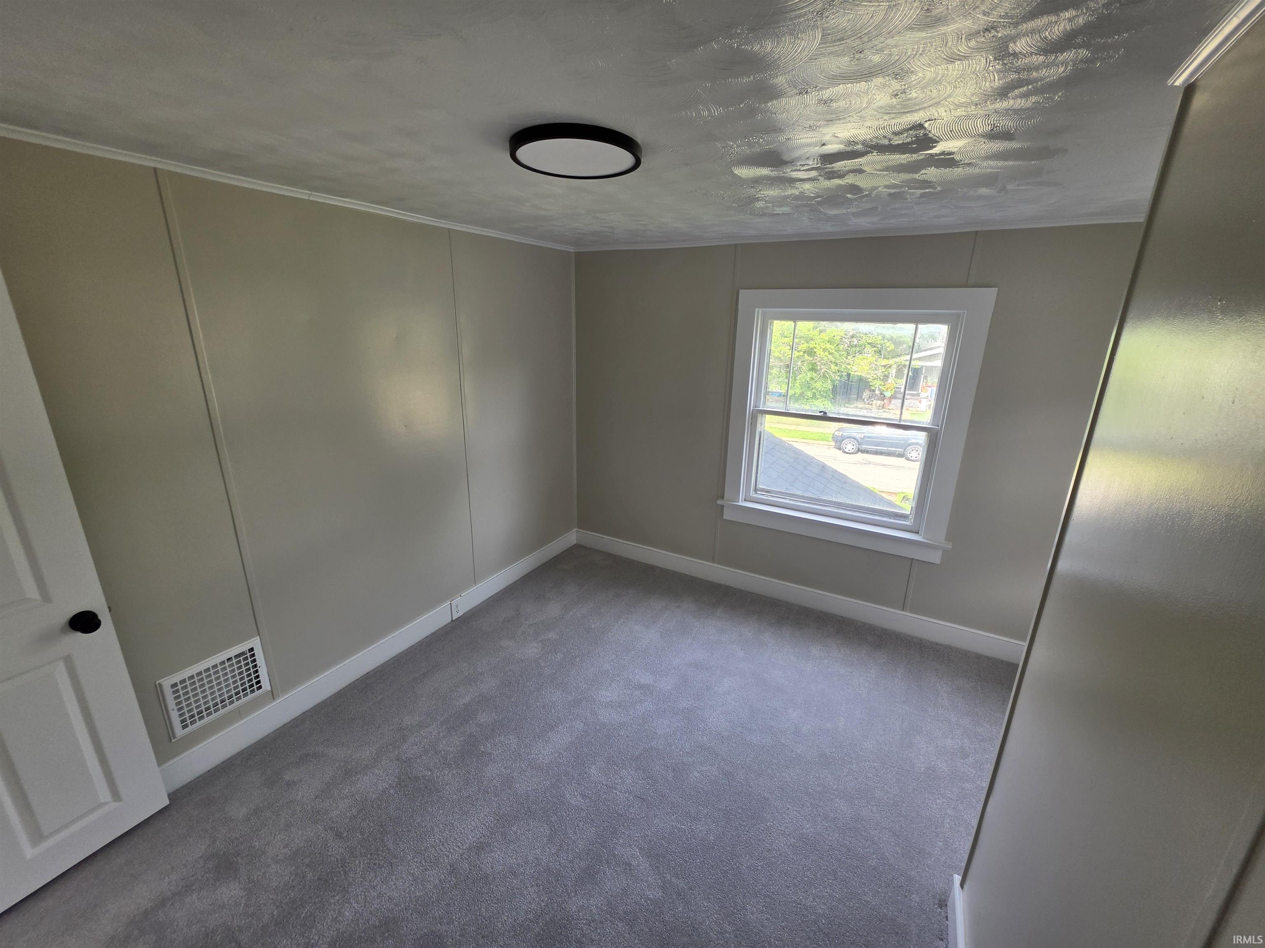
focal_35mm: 13
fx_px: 475
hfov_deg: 106.2
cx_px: 632
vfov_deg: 89.9
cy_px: 474
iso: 40
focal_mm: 2.2
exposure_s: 1/120
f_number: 1.9
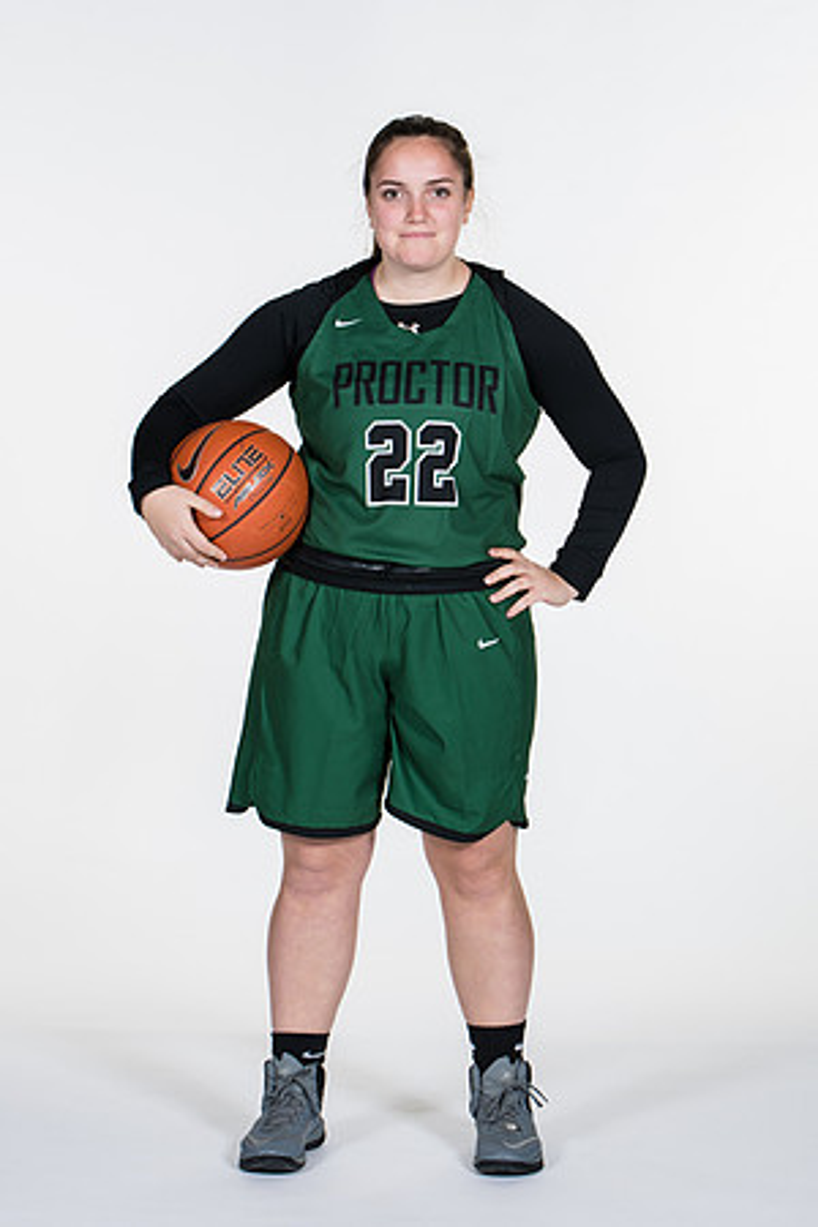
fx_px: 4090
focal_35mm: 120
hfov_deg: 11.4
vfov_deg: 17.1
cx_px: 409
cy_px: 614
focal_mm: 80
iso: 200
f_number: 6.3
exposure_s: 1/160
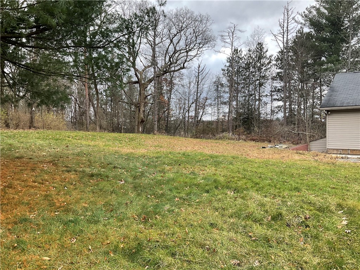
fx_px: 302
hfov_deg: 61.7
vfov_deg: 48.2
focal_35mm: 29
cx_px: 180
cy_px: 135
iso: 20
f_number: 1.8
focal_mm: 3
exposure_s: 1/120
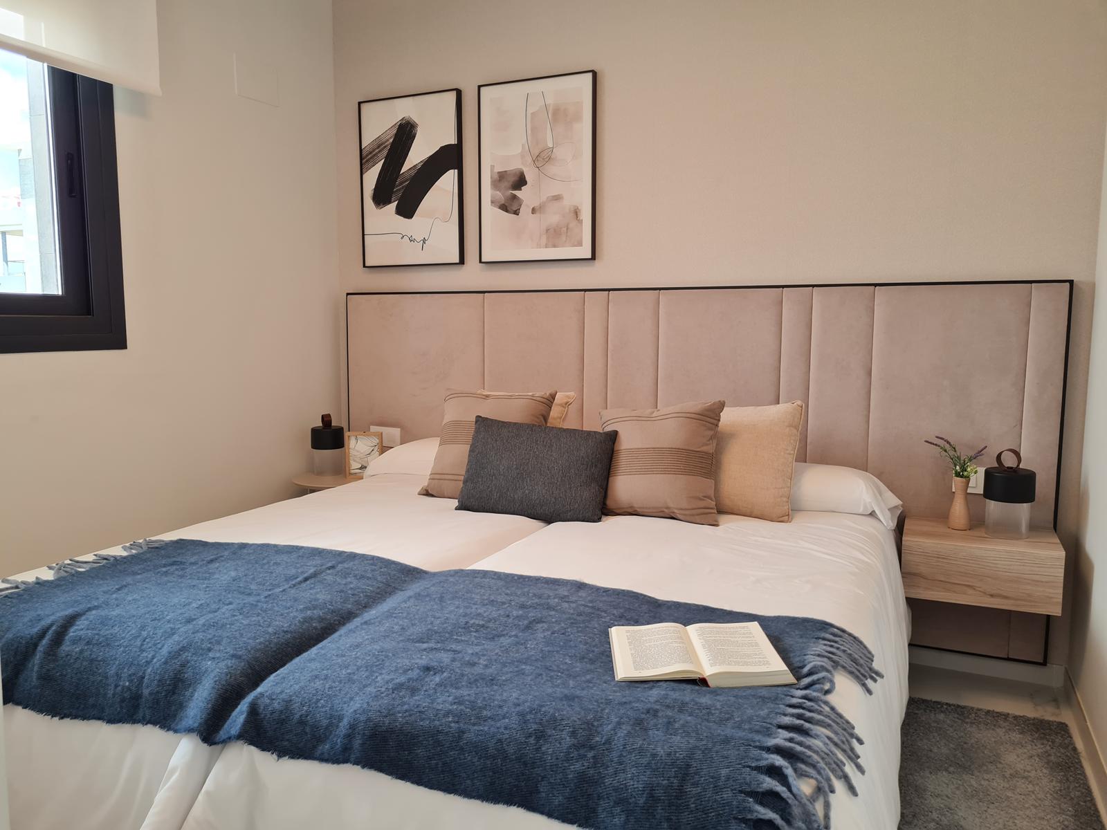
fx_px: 831
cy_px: 415
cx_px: 554
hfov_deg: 67.3
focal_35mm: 26
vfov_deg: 53.1
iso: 80
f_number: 1.8
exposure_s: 1/100
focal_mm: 5.4
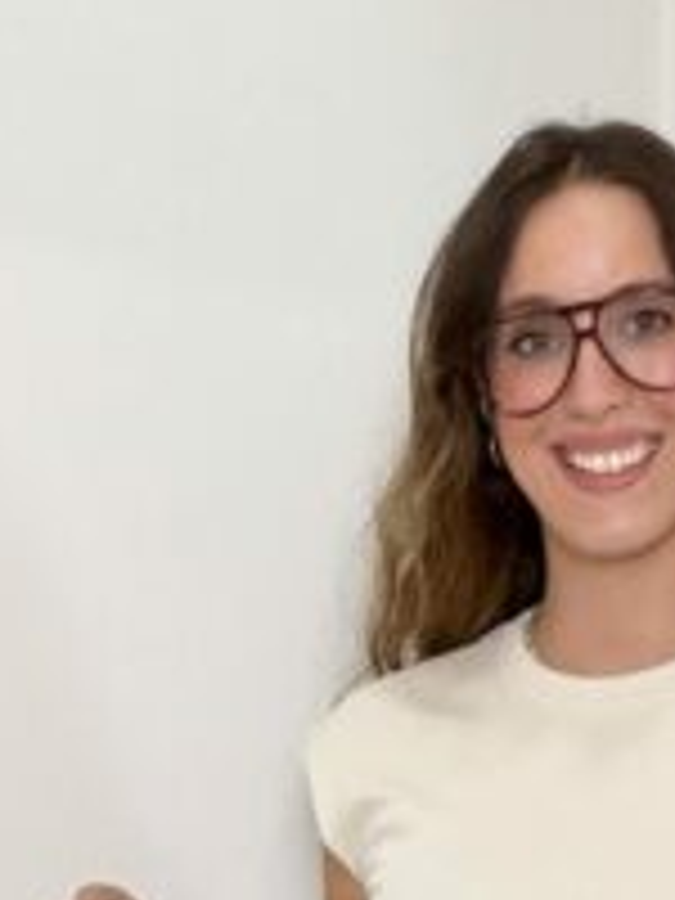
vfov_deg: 15.2
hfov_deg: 12.3
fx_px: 3120
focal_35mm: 120
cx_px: 585
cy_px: 1350
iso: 160
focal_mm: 2.71
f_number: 1.9
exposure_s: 1/50
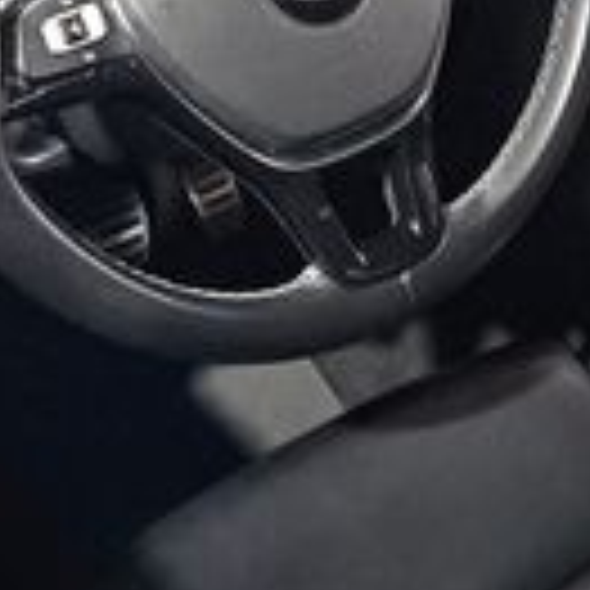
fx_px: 1408
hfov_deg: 23.6
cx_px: 396
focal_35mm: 73
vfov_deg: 23.2
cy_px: 90
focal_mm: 5.4
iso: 1600
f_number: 1.8
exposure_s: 1/24
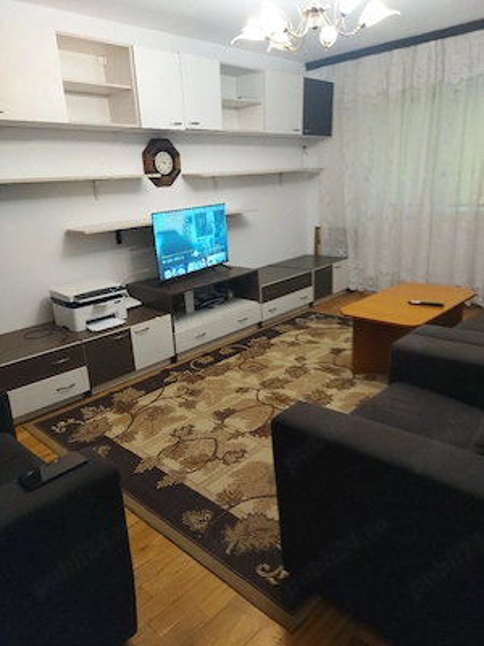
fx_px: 447
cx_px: 242
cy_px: 323
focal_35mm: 24
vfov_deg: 71.6
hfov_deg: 56.8
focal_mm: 5.23
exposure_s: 1/25
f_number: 1.8
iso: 250
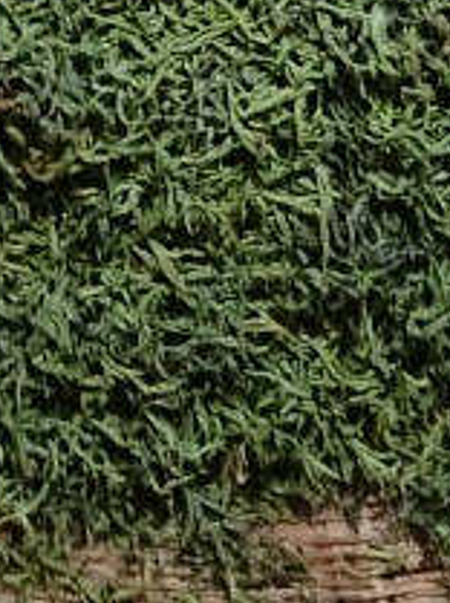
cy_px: -374
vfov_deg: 13.7
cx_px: 260
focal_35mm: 133
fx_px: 2312
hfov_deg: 11.1
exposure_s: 1/14.3
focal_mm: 4.05
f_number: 1.8
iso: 5784
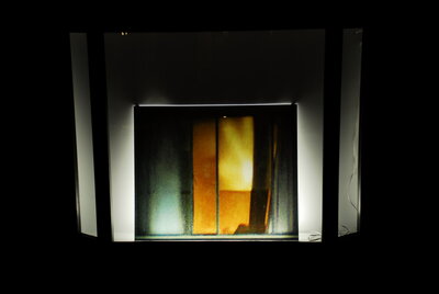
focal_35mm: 48
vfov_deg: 28.2
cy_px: 147
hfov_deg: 41.1
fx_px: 586
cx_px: 220
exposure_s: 1/25
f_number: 4.2
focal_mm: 32
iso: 160
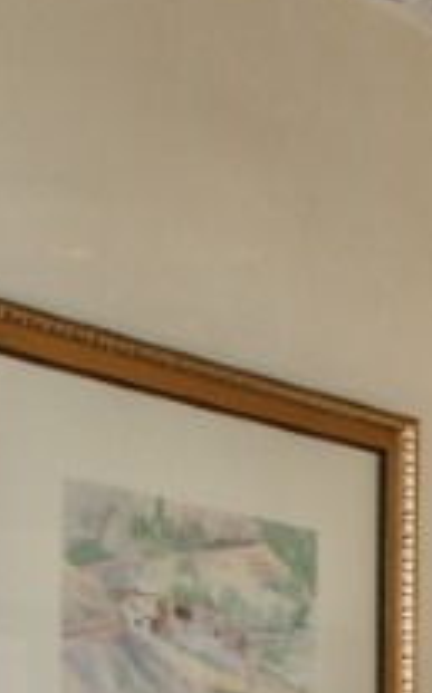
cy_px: 994
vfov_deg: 13.9
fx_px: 2681
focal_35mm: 142
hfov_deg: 6.2
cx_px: 2076
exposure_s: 1/15
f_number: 13
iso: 64
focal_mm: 16
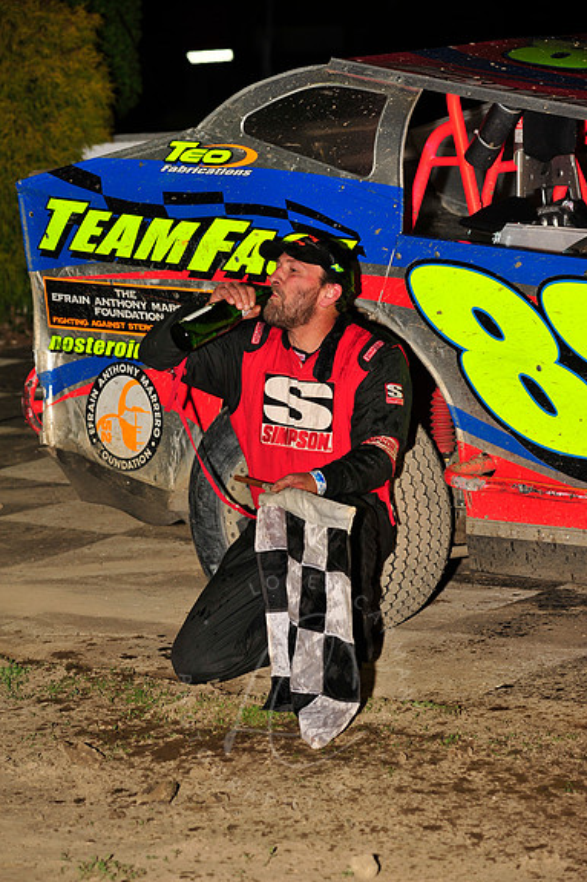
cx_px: 294
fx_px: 2961
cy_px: 443
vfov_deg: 16.9
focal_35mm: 121
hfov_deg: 11.3
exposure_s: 1/250
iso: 500
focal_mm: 120
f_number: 5.6
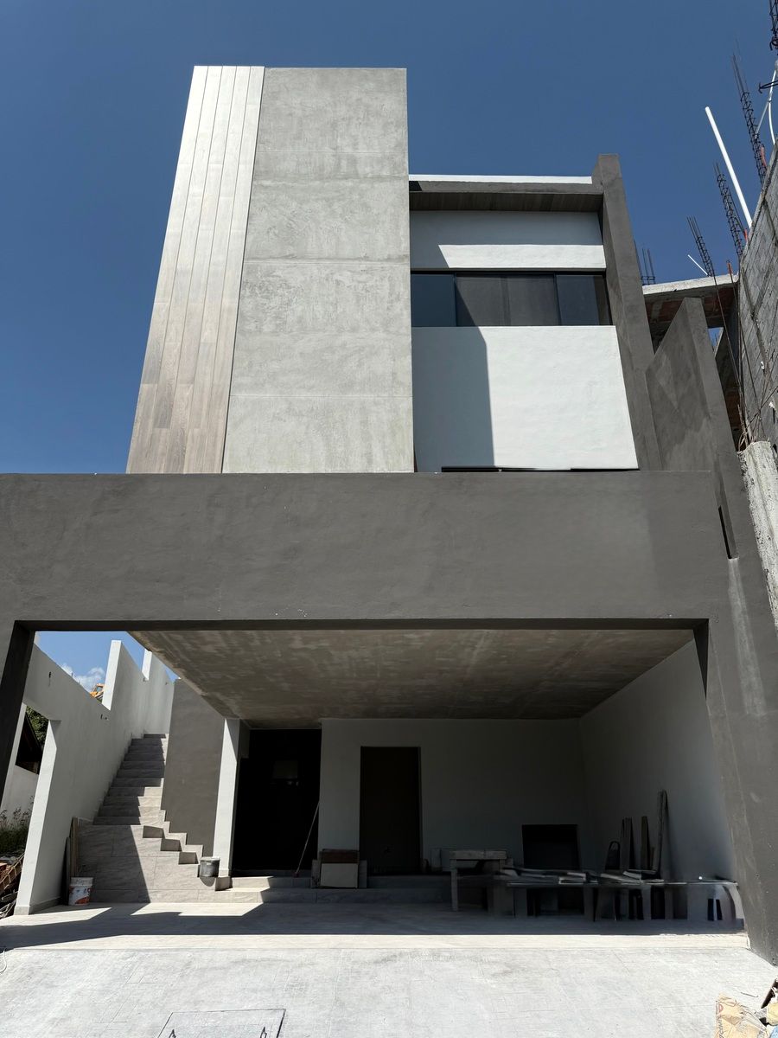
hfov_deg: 56.8
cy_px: 519
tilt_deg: +24.8
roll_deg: +1.2
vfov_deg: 71.6
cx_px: 389
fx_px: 719
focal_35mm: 24
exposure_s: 1/6711
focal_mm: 6.76
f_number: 1.78
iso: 80
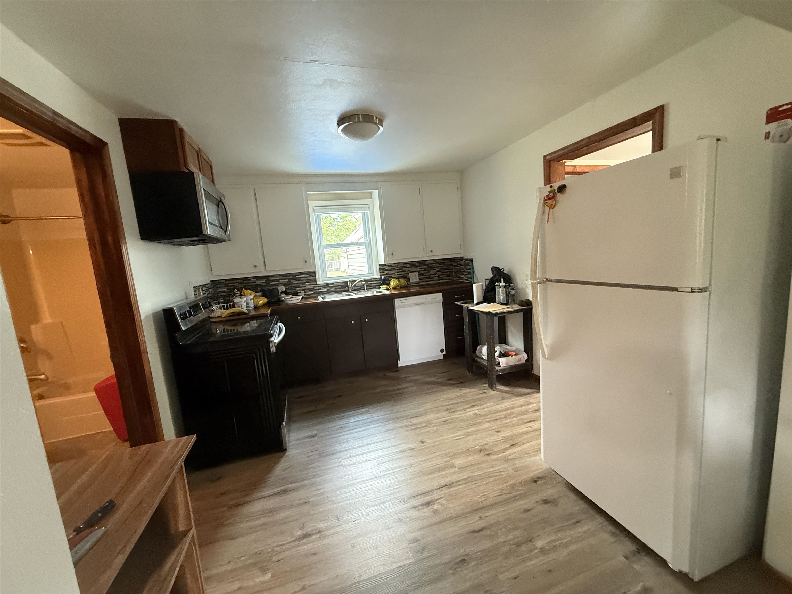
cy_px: 297
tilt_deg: -5.5
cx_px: 396
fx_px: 320
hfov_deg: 102.1
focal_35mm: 14
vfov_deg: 85.7
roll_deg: +5.1
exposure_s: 1/60
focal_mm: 2.22
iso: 500
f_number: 2.2
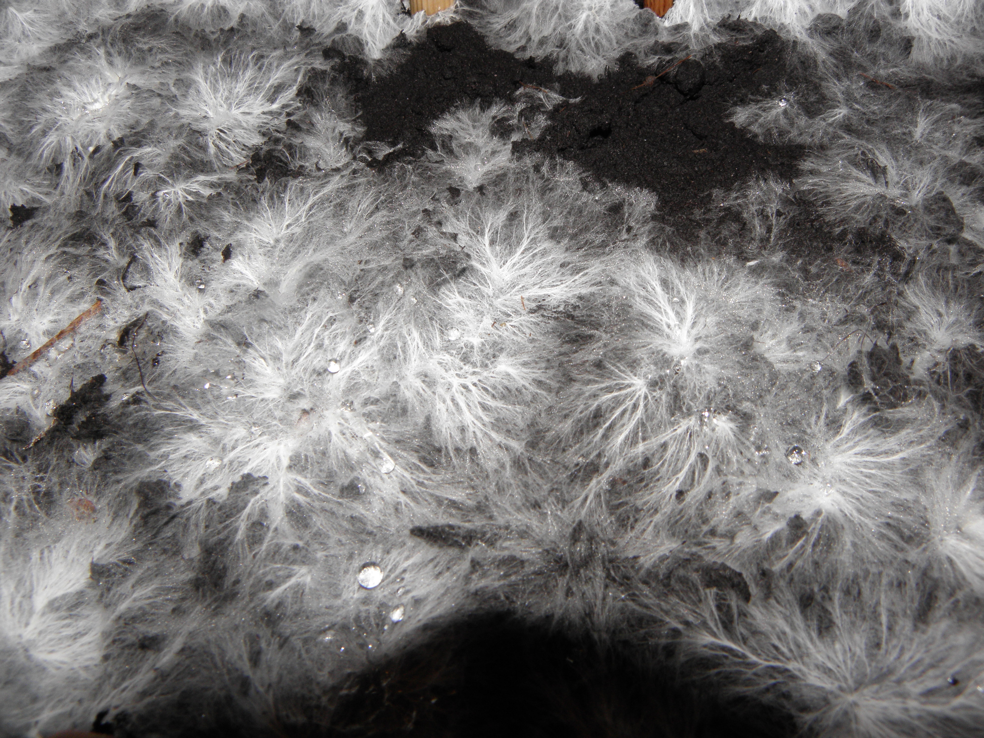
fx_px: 739
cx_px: 492
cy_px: 369
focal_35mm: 26
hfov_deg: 67.3
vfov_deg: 53.1
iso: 100
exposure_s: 1/30
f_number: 5.6
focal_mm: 4.6
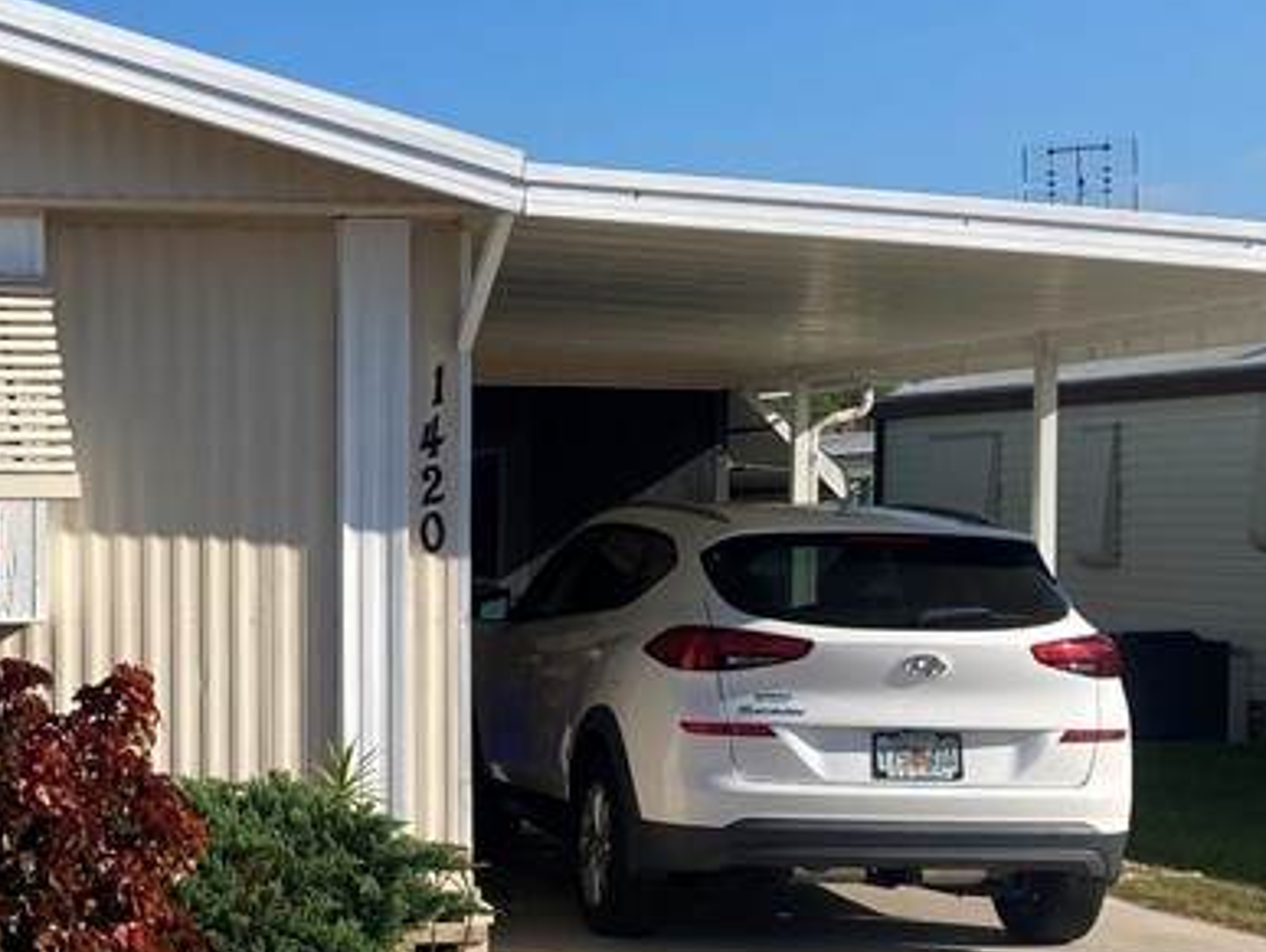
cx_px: 144
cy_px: 707
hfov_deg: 25.5
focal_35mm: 74
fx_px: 2709
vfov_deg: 19.8
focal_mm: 3.99
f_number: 1.8
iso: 20
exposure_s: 1/1799
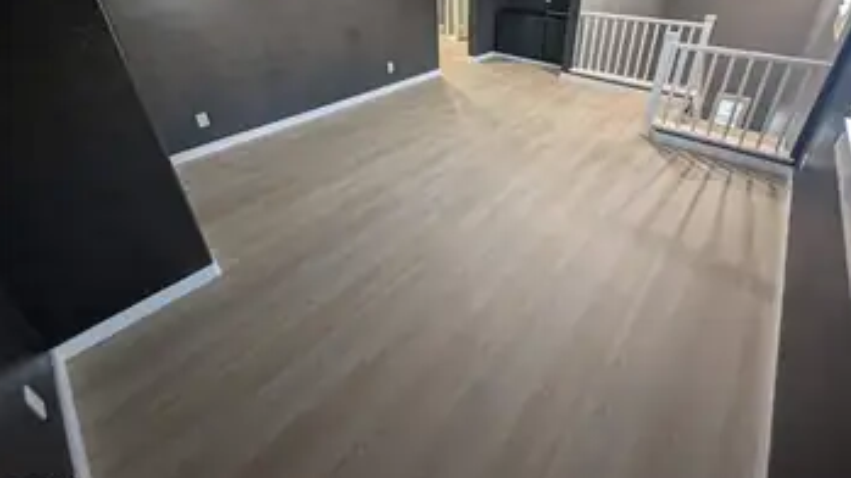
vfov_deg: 67.3
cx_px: 463
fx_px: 338
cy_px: 138
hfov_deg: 102.7
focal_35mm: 15
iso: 242
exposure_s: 1/30
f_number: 1.95
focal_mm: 2.23
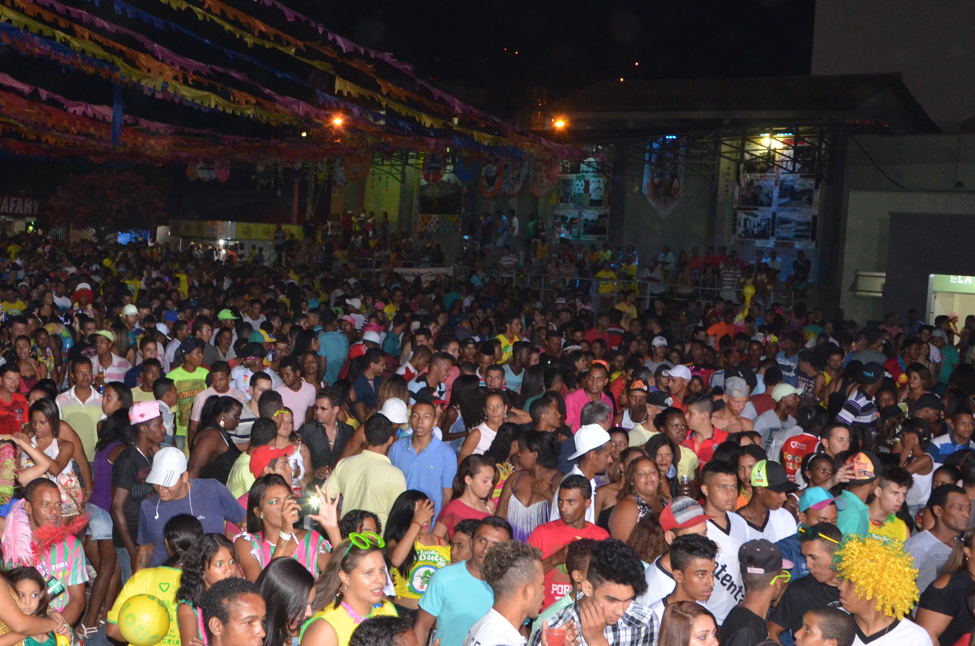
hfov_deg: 34.7
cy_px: 327
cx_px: 211
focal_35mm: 56
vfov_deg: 24.1
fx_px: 1513
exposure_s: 1/60
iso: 1600
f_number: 5.6
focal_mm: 22
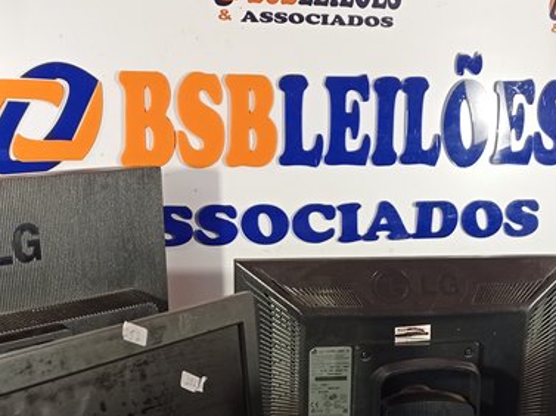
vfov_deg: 18.6
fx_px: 1220
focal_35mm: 76
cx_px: 295
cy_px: 456
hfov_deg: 25.7
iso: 172
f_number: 1.79
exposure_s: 1/120
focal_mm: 4.7
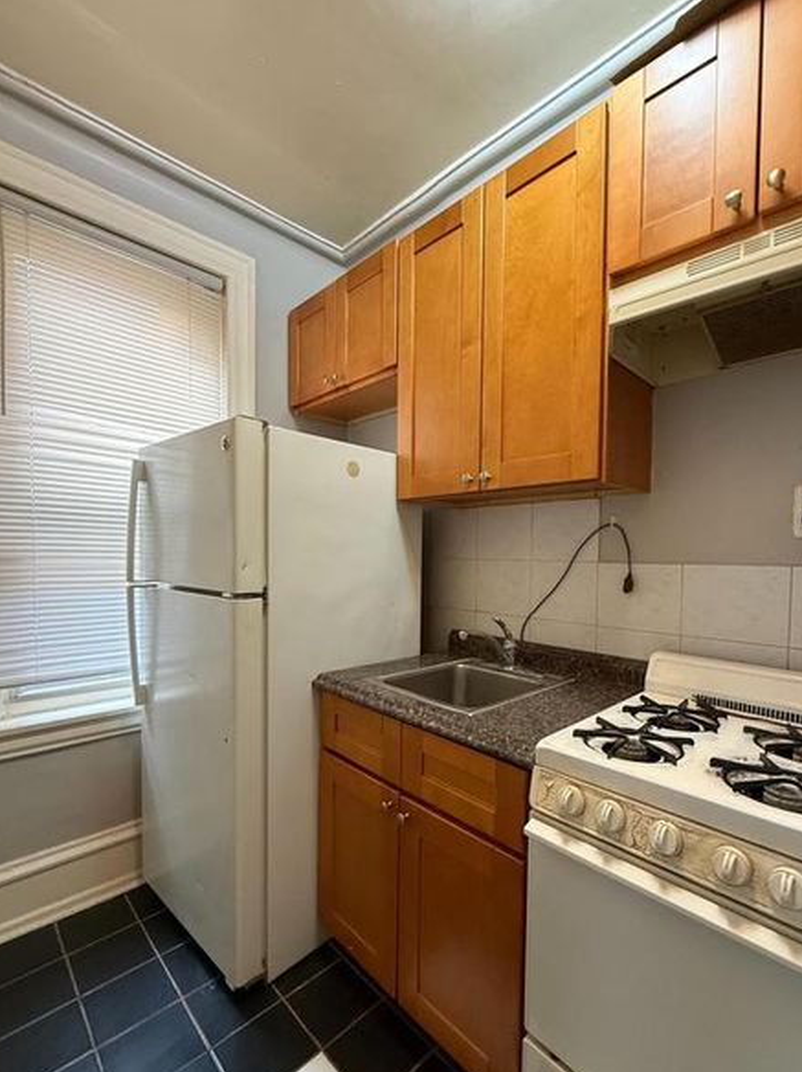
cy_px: 577
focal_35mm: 16
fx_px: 495
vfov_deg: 94.4
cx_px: 442
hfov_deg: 77.8
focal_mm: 2.22
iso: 500
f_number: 2.2
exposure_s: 1/60
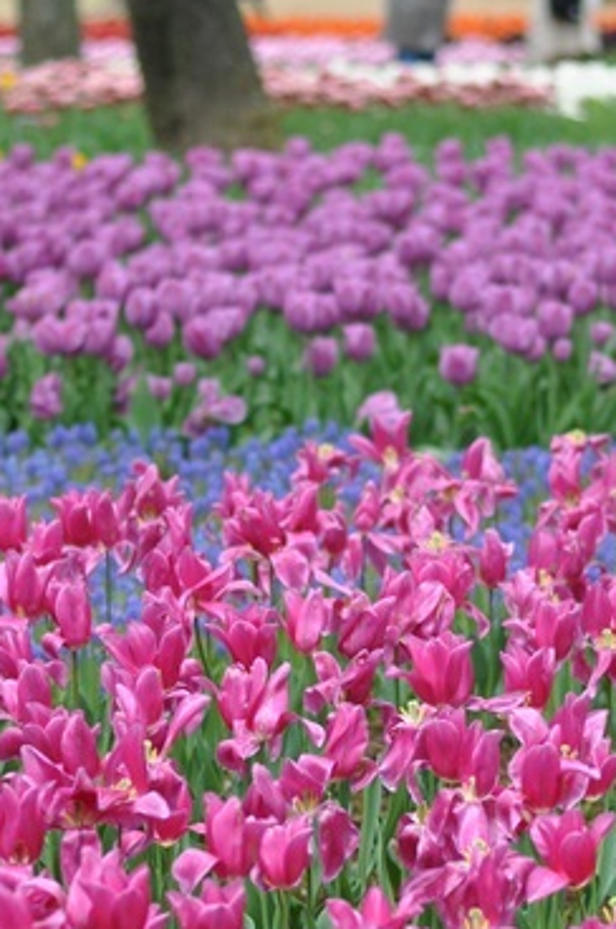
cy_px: 694
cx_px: 418
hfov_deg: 8.4
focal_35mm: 163
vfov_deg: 12.6
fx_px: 4199
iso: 250
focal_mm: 50
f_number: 2
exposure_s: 1/2500
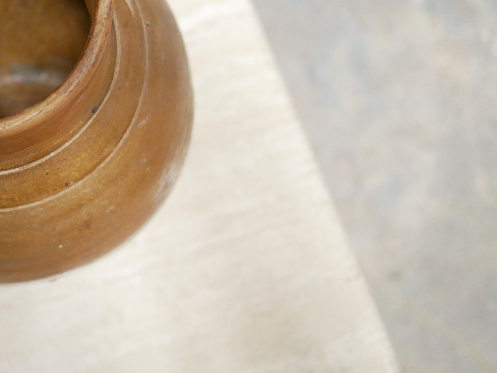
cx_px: 67
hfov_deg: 26.3
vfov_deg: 20.3
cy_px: 90
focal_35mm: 72
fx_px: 1034
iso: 500
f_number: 1.7
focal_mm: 20
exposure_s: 1/60
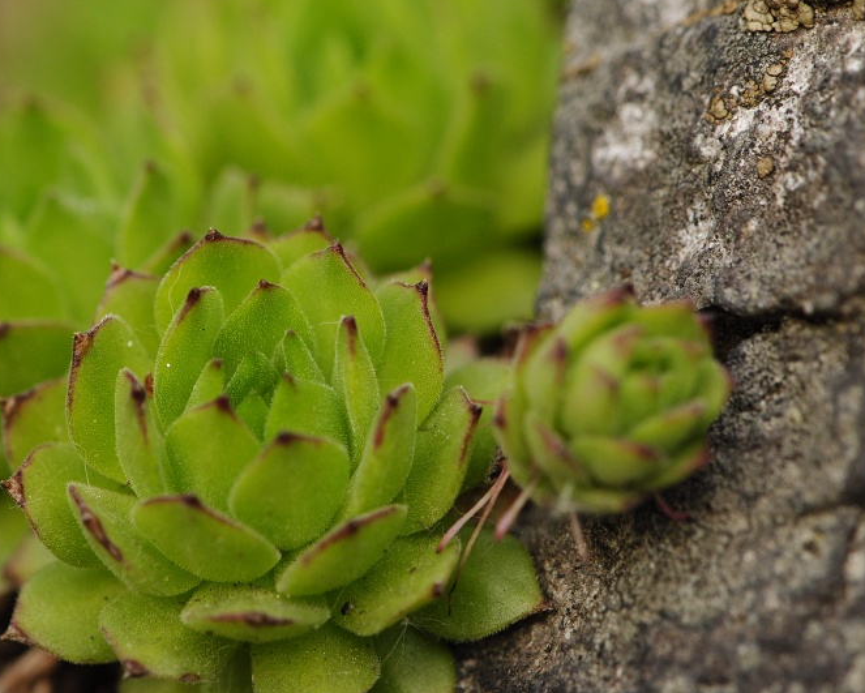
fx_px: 3703
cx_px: 398
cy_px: 346
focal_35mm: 145
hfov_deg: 13.3
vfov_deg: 10.7
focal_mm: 85
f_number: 6.3
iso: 400
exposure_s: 1/160
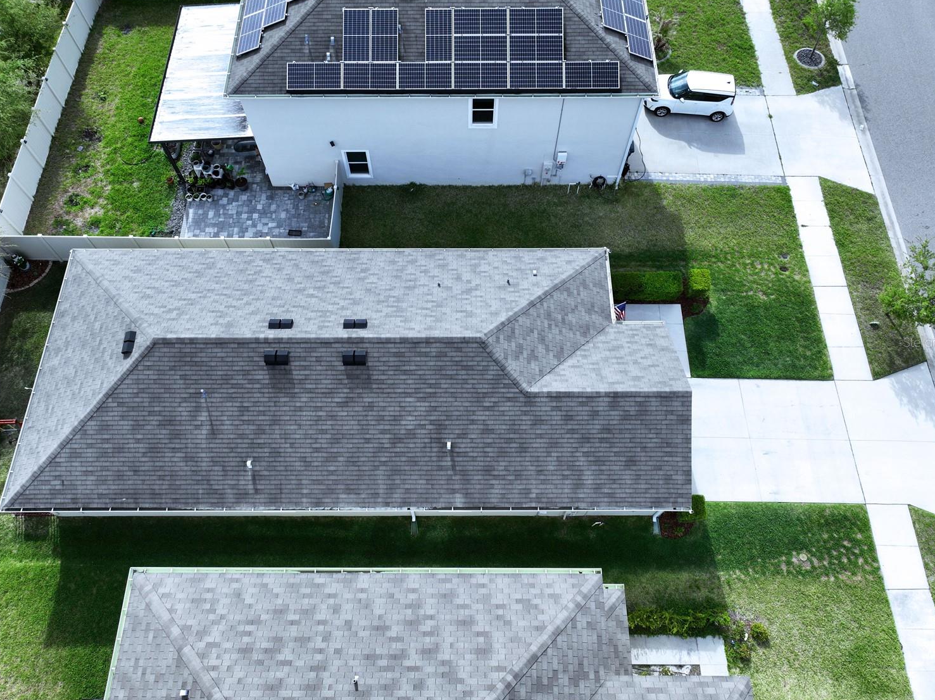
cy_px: 342
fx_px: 702
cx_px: 456
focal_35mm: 26
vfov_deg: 53.0
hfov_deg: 67.3
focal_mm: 12.29
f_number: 3.2
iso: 100
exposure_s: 1/240
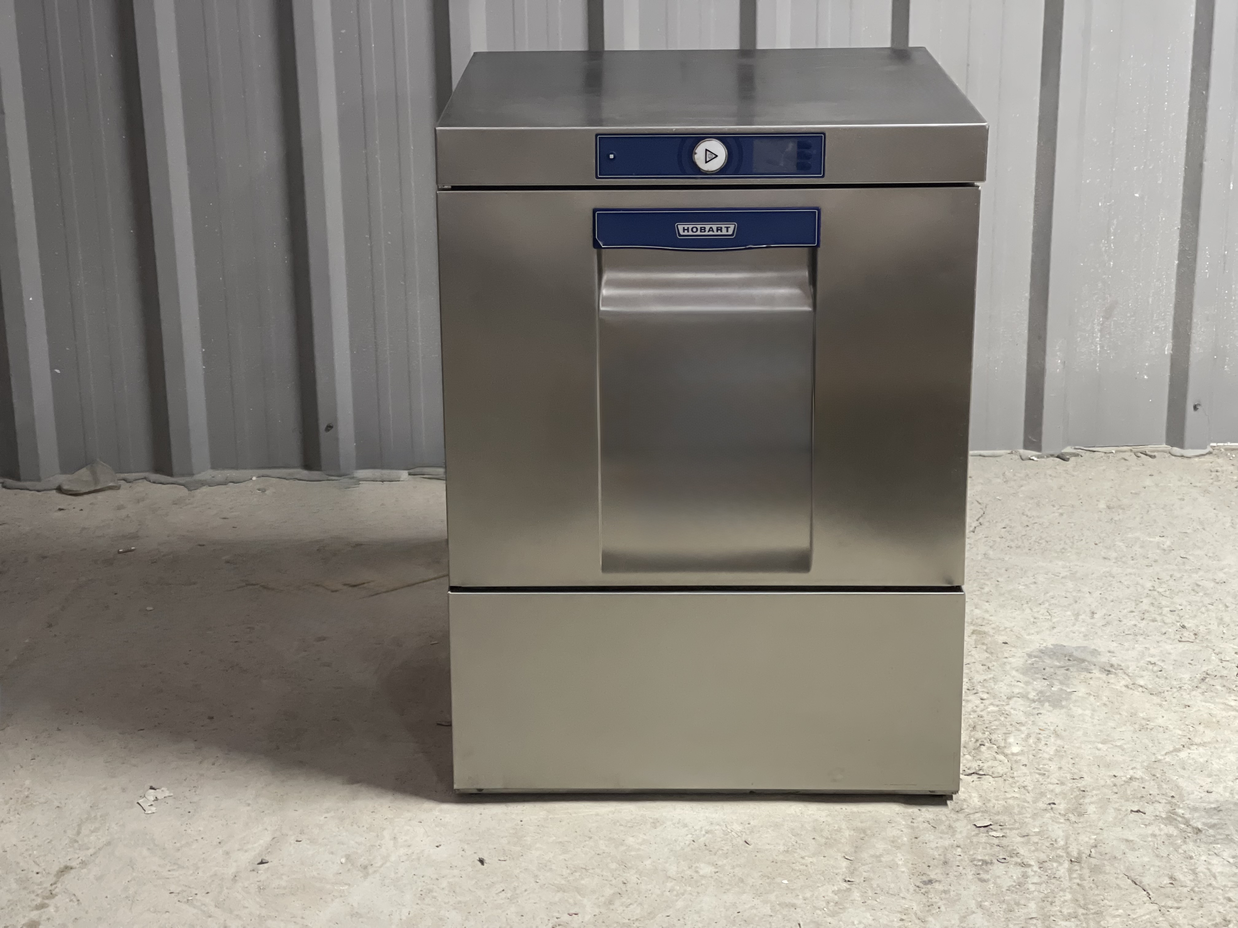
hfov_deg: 30.3
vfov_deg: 22.9
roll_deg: +0.9
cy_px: 464
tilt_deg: -18.2
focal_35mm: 64
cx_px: 619
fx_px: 2289
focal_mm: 7.5
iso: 500
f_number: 2.2
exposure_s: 1/20
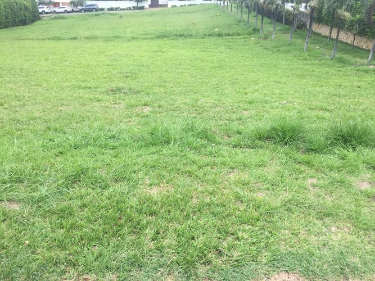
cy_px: 140
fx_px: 314
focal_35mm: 29
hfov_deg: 61.7
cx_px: 188
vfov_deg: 48.2
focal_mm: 4.15
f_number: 2.2
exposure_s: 1/608
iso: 32
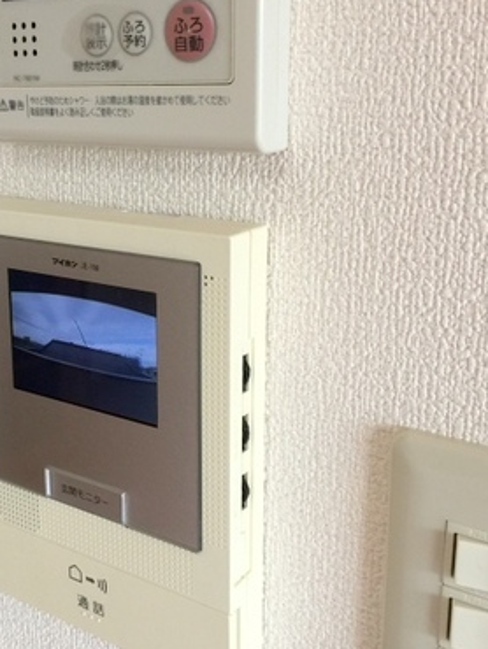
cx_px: 100
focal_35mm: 47
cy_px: 279
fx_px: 882
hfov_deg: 30.2
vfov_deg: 40.3
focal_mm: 4.15
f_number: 2.2
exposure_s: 1/15
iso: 40
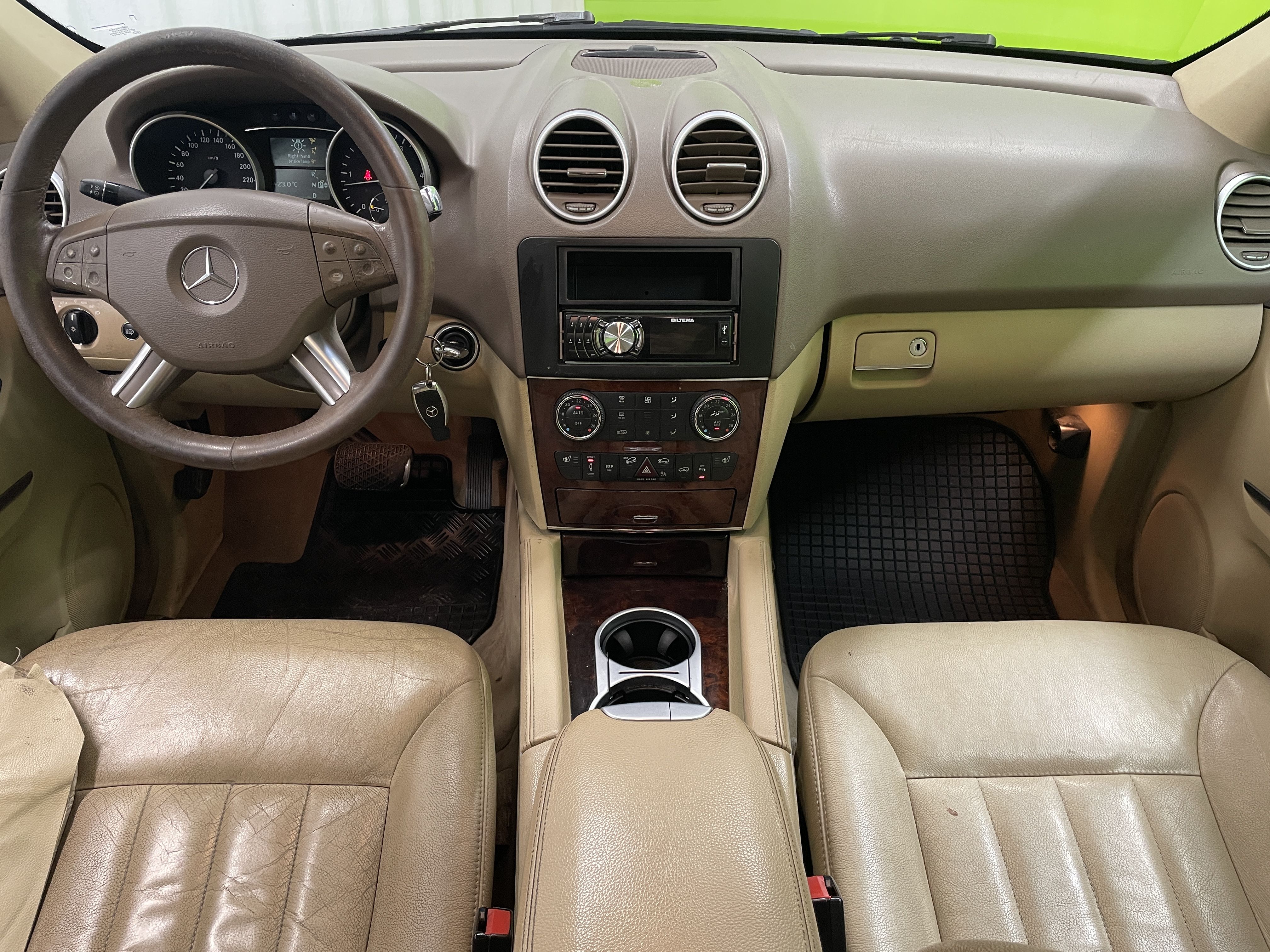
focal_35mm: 26
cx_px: 635
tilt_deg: -35.0
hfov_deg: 67.3
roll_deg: -1.3
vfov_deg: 53.1
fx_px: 954
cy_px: 476
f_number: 1.6
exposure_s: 1/50
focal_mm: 4.2
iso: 160
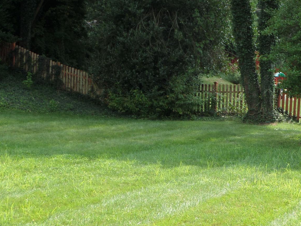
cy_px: 116
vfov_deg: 20.2
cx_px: 233
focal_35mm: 73
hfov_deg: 26.3
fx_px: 635
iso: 100
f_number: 3.6
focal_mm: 6.8
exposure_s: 1/180
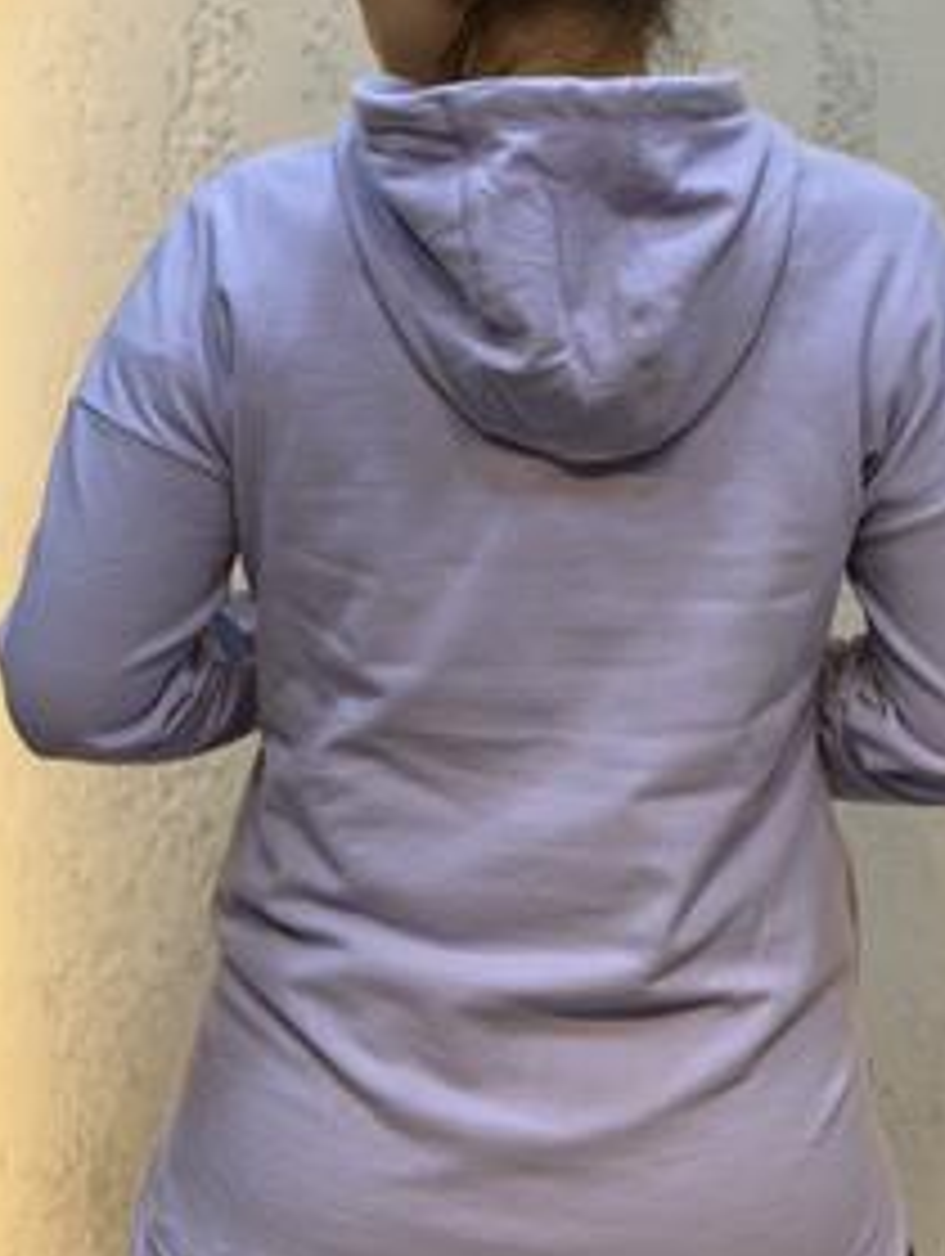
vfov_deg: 27.3
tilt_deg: -6.9
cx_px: 603
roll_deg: -1.2
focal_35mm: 71
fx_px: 2578
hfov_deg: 20.7
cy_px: 547
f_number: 1.78
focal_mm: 6.76
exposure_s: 1/121
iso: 50
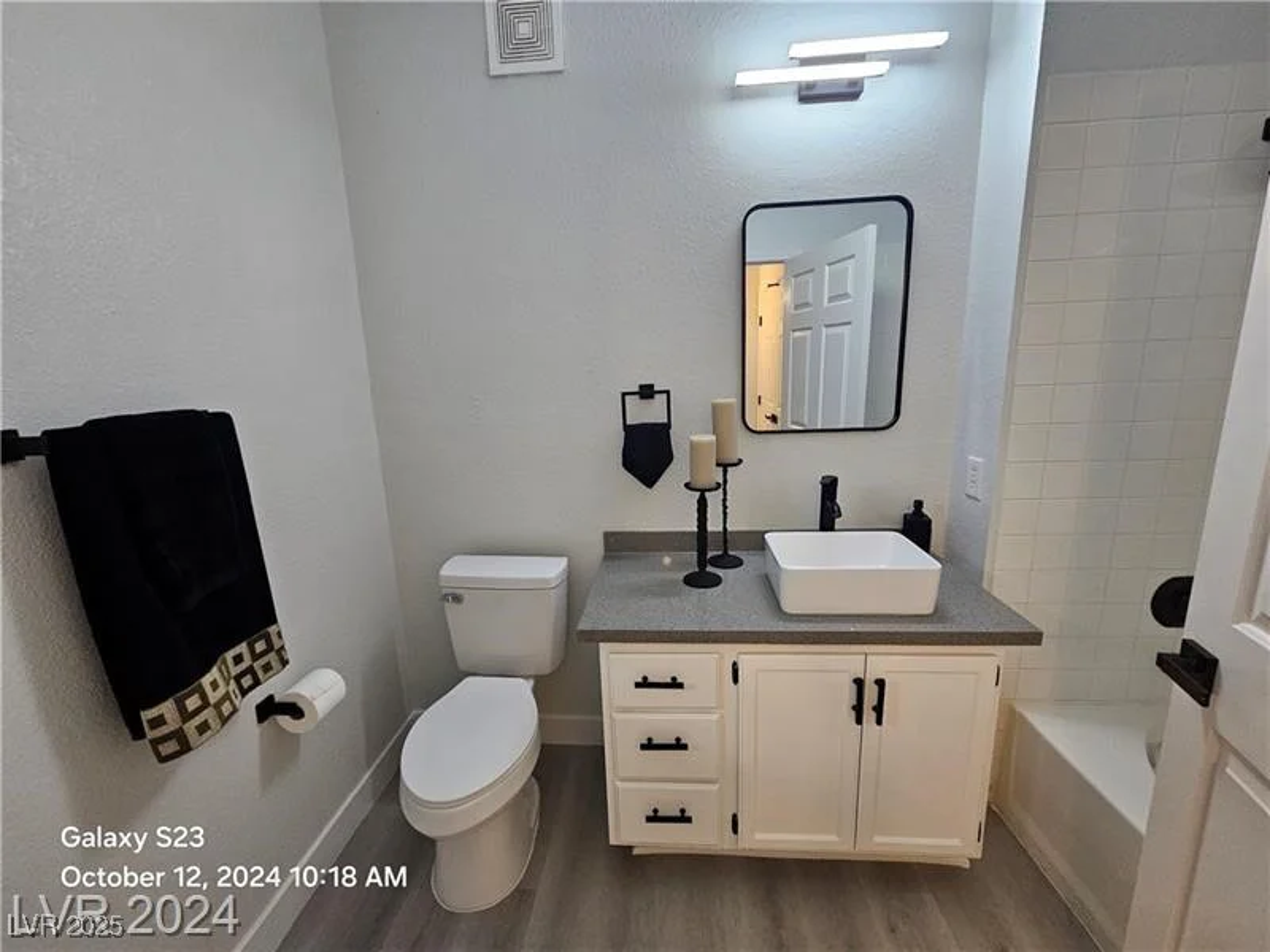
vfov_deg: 89.9
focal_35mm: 13
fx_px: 477
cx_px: 635
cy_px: 476
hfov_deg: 106.2
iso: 320
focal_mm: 2.2
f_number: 2.2
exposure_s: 1/60
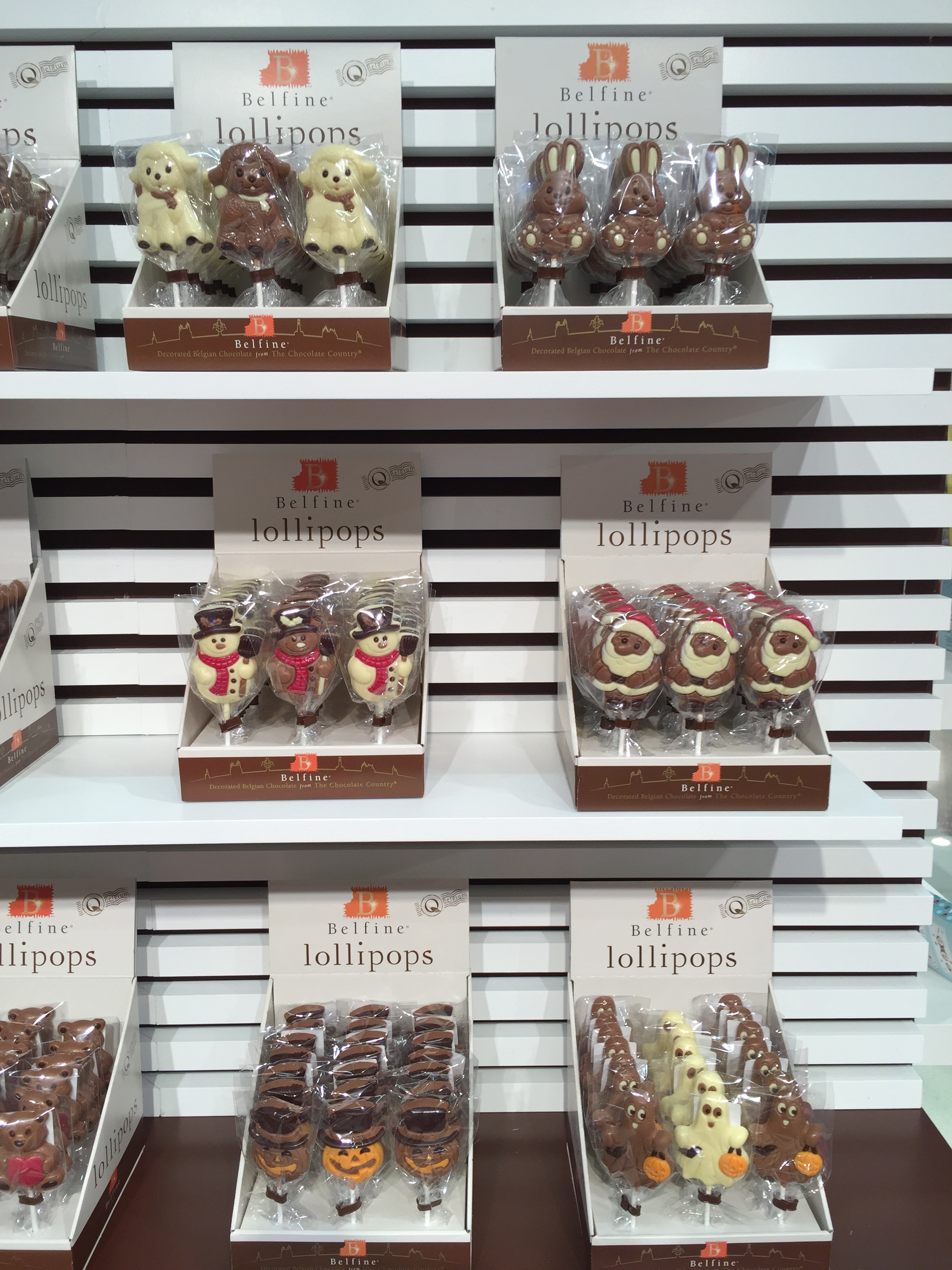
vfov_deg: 61.7
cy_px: 635
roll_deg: +1.0
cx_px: 476
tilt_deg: -7.8
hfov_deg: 48.2
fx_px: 1063
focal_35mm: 29
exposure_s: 1/50
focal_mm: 4.15
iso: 40
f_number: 2.2
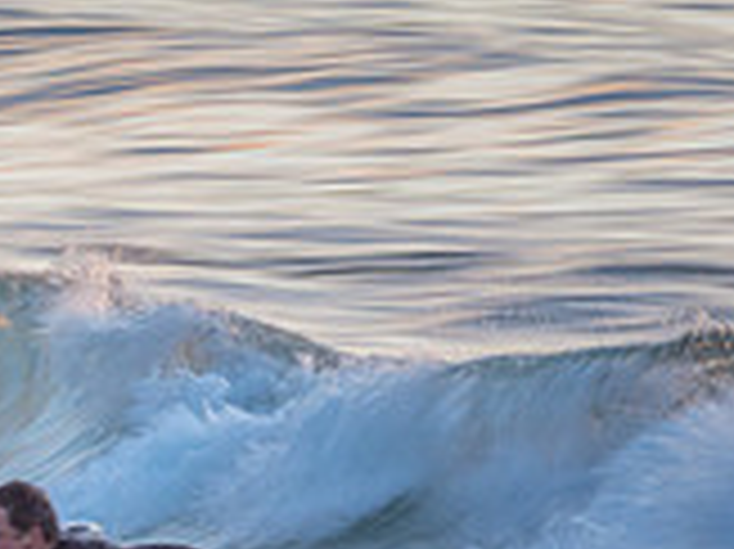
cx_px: -482
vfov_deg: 0.7
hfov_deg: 1.0
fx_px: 43585
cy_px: 457
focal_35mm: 2057
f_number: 16
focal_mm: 400
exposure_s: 1/20
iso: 100
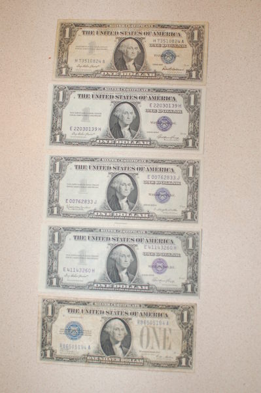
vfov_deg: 37.9
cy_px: 196
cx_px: 130
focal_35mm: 52
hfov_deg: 25.7
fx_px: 572
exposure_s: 1/60
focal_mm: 35
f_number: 2.8
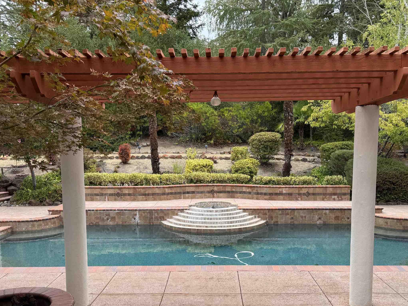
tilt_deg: -6.8
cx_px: 205
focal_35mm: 36
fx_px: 424
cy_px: 203
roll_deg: +0.3
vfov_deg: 39.2
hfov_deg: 51.4
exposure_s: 1/864
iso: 80
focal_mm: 6.76
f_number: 1.78
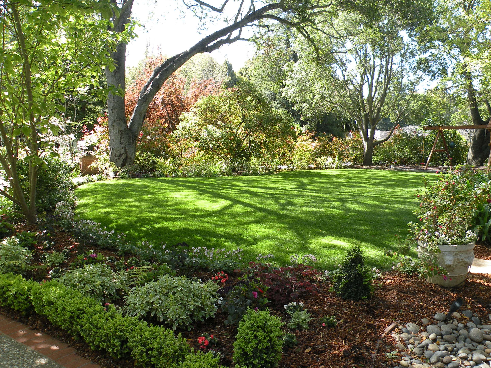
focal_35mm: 30
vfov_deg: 46.8
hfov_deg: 60.0
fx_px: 425
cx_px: 244
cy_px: 196
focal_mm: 4.7
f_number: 3.2
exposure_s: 1/95.2
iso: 64
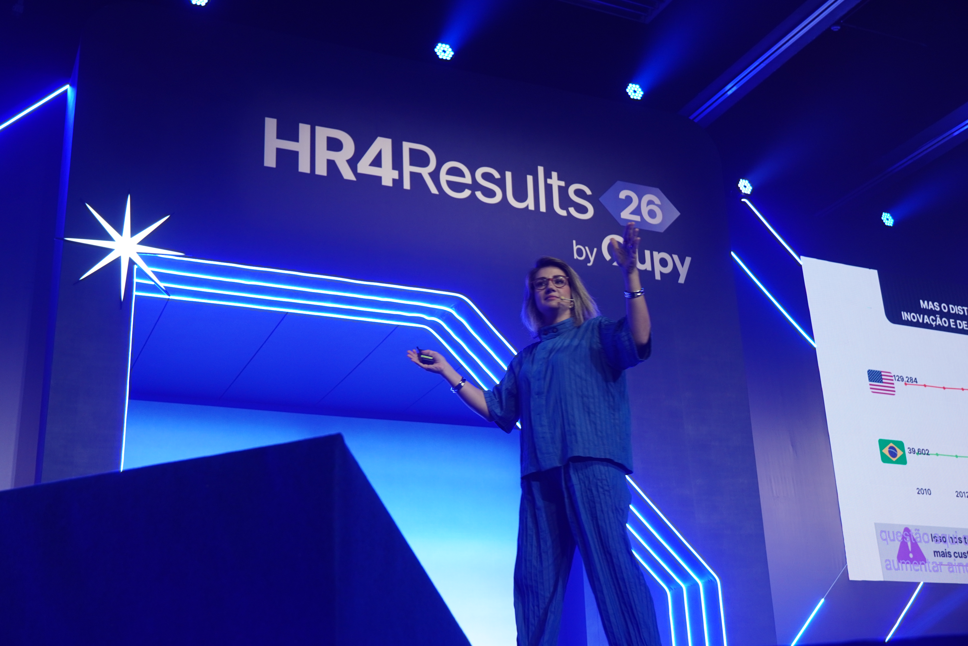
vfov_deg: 31.9
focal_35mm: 42
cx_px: 484
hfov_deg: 46.4
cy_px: 323
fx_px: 1129
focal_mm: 28
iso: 400
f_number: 2.8
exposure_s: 1/100
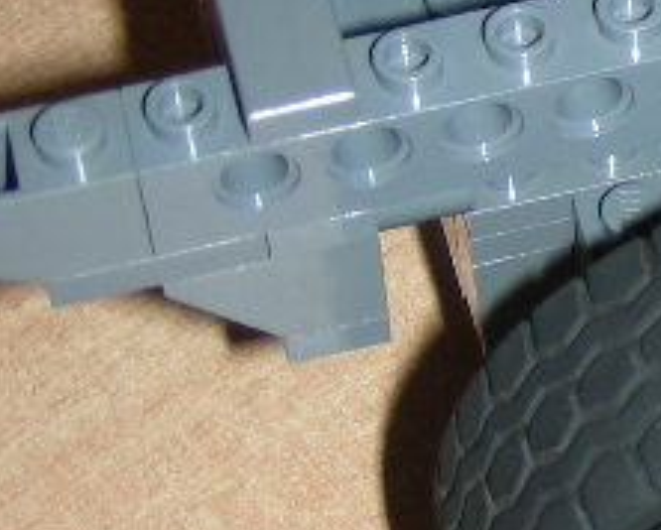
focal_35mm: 171
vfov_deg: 9.0
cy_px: 134
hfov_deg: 10.9
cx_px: 974
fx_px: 3348
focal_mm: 6.3
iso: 50
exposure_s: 1/60
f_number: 3.5
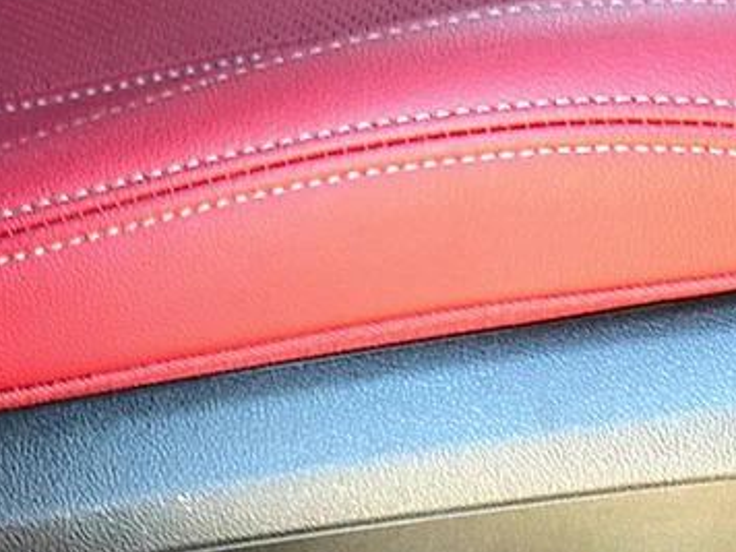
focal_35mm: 108
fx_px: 2296
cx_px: 511
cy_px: 466
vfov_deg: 13.6
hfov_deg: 18.1
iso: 40
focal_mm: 6.86
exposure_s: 1/45
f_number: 1.78
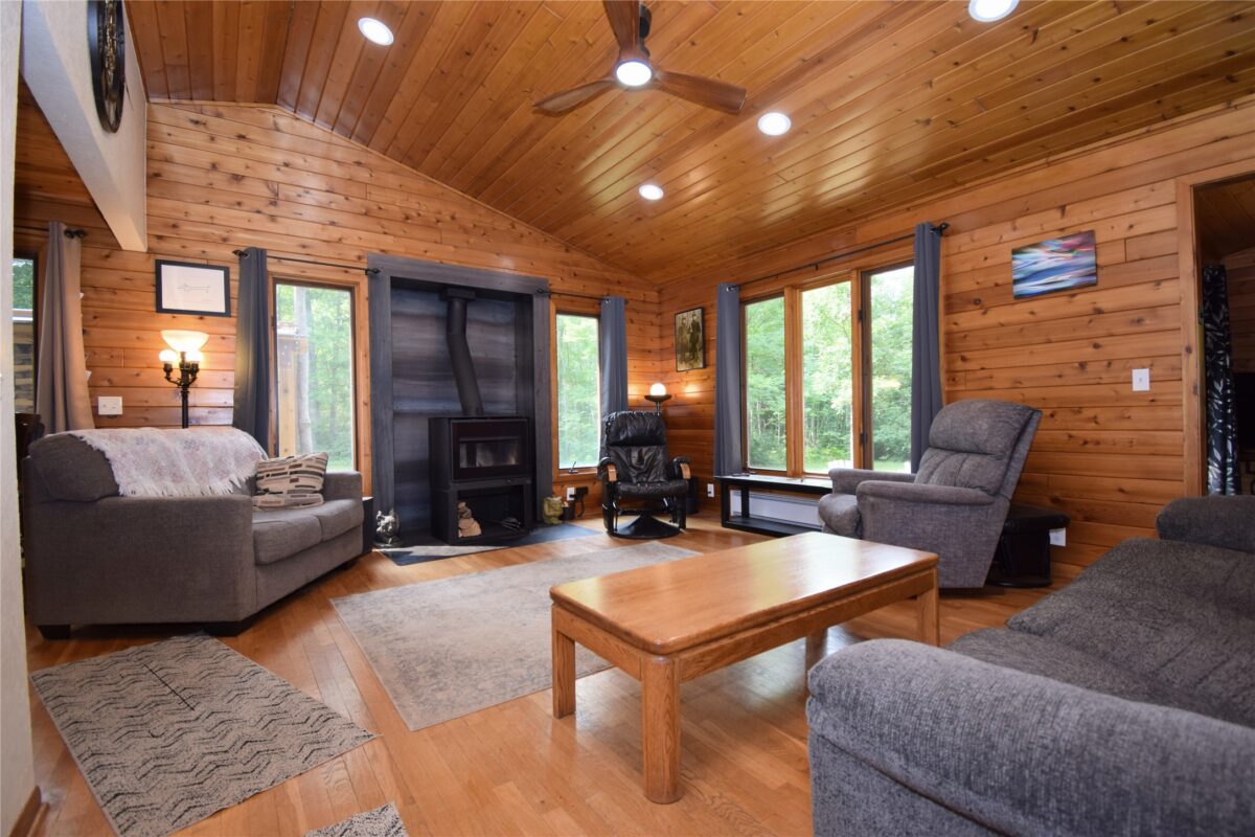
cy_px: 418
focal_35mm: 15
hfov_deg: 100.4
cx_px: 628
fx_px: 523
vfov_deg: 77.3
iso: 400
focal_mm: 10
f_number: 4.5
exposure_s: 1/80
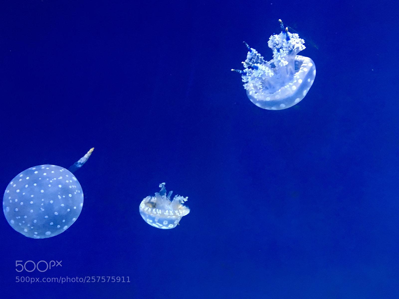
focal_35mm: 29
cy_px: 150
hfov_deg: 61.7
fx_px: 334
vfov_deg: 48.2
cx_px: 200
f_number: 2.2
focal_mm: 4.15
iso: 200
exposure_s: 1/30
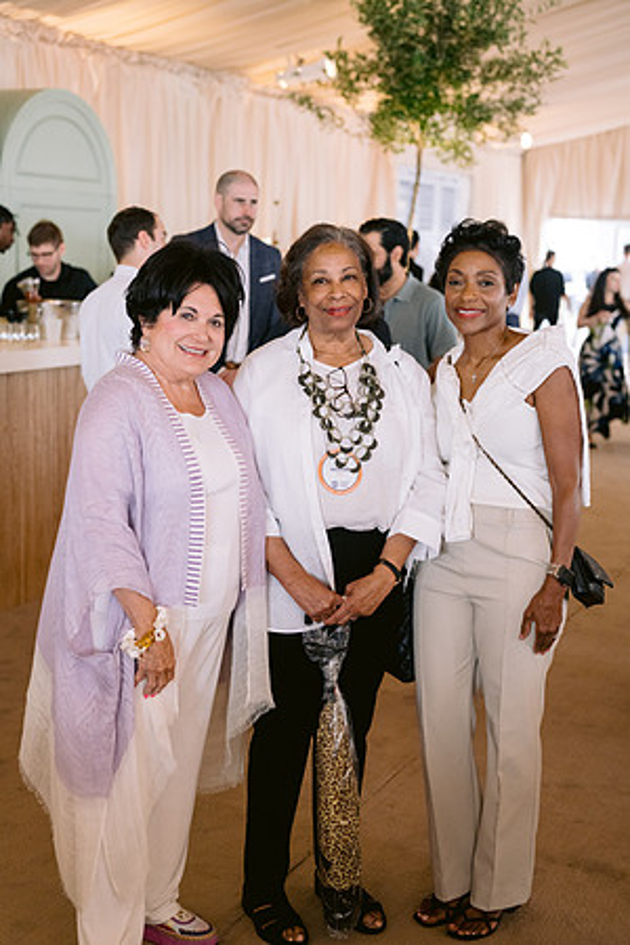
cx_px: 315
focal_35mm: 50
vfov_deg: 39.6
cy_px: 472
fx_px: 1312
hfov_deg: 27.0
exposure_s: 1/160
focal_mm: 50
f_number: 2.8
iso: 2000
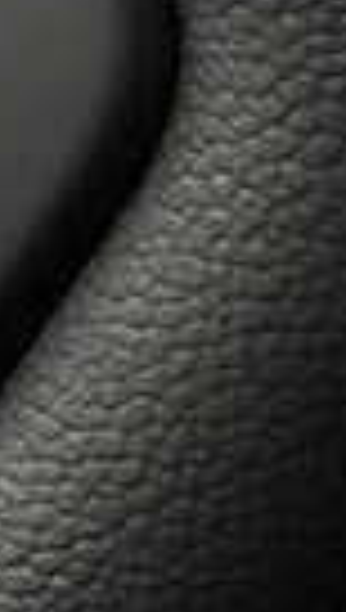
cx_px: -476
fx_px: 4090
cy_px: 232
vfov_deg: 8.5
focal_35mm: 252
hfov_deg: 4.7
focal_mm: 6.92
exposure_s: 1/50
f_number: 1.9
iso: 500
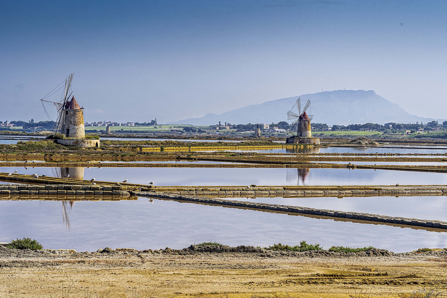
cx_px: 224
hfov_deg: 19.5
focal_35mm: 105
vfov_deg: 13.0
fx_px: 1304
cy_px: 149
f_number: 11
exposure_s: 1/250
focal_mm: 105
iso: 200
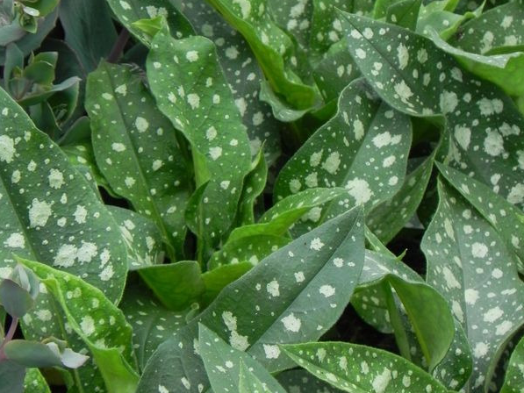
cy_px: 49
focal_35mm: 390
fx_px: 5905
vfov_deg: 3.8
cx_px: 262
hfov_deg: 5.1
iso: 160
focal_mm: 51.8
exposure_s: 1/160
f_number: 5
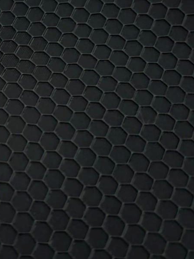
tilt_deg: -64.2
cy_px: 93
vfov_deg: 36.6
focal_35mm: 52
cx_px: 2
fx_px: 389
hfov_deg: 26.6
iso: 640
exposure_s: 1/32
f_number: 1.6
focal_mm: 5.96
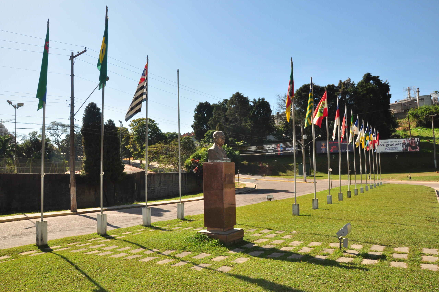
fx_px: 329
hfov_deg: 67.4
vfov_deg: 47.8
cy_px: 146
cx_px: 220
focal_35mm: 27
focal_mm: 18
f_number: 18
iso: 200
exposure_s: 1/100
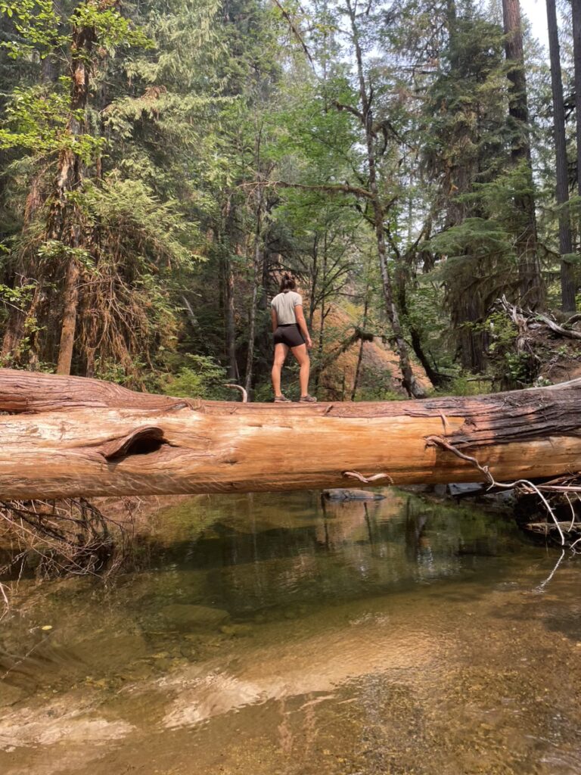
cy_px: 388
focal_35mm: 26
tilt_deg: +3.6
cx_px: 290
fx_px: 582
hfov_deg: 53.1
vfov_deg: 67.3
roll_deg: -0.9
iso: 32
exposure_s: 1/404
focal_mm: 4.2
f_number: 1.6
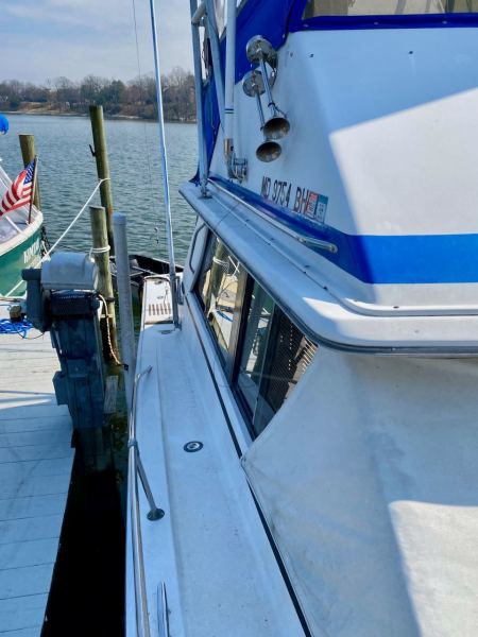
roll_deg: +0.8
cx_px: 239
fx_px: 479
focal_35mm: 26
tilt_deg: -20.8
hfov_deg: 53.1
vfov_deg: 67.3
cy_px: 318
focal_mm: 4.25
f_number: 1.8
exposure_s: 1/3049
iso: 32
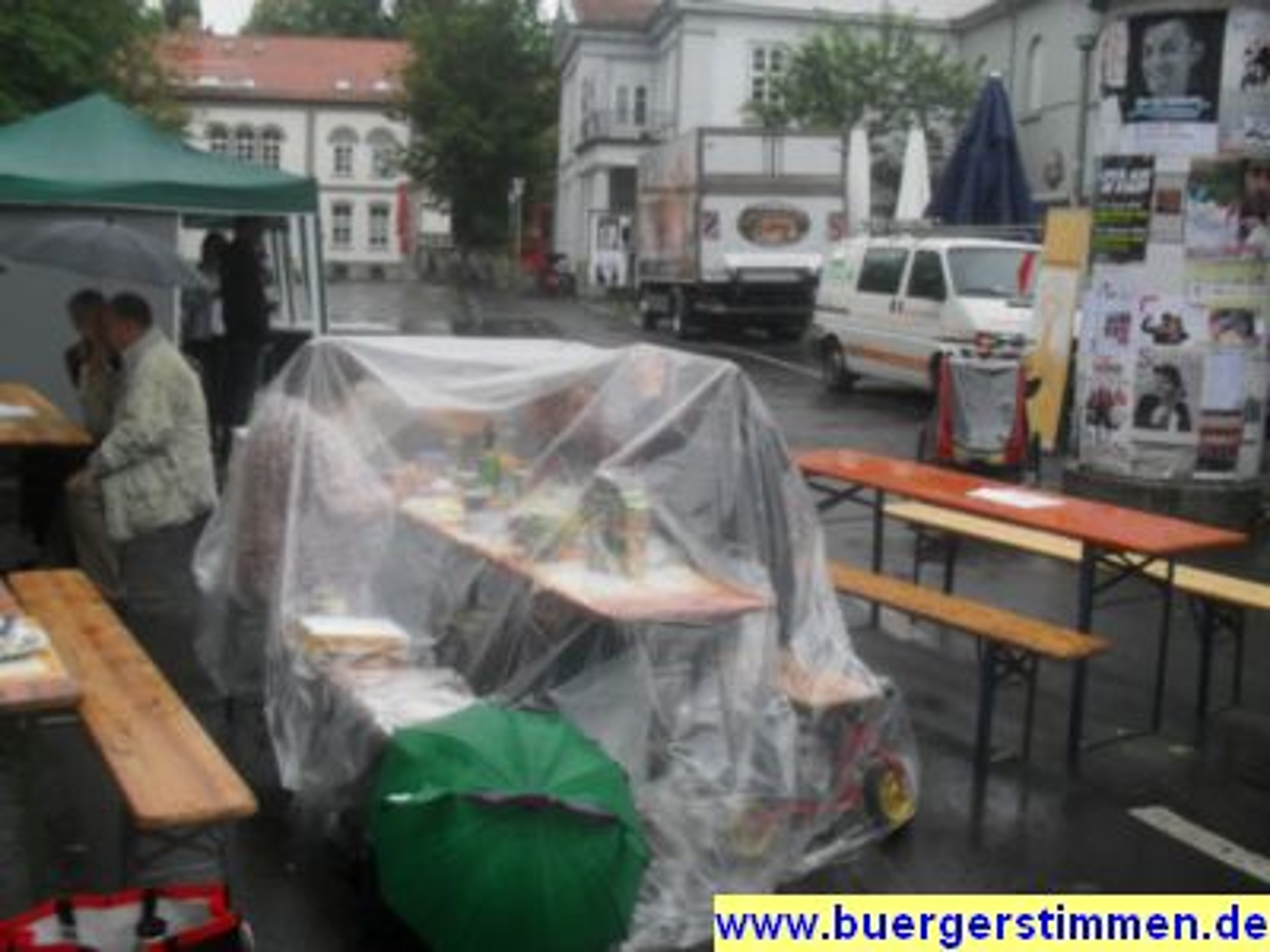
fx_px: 1284
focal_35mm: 35
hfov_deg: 52.6
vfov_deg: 40.7
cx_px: 635
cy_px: 476
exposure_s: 1/180
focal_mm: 6.3
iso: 100
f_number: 3.2
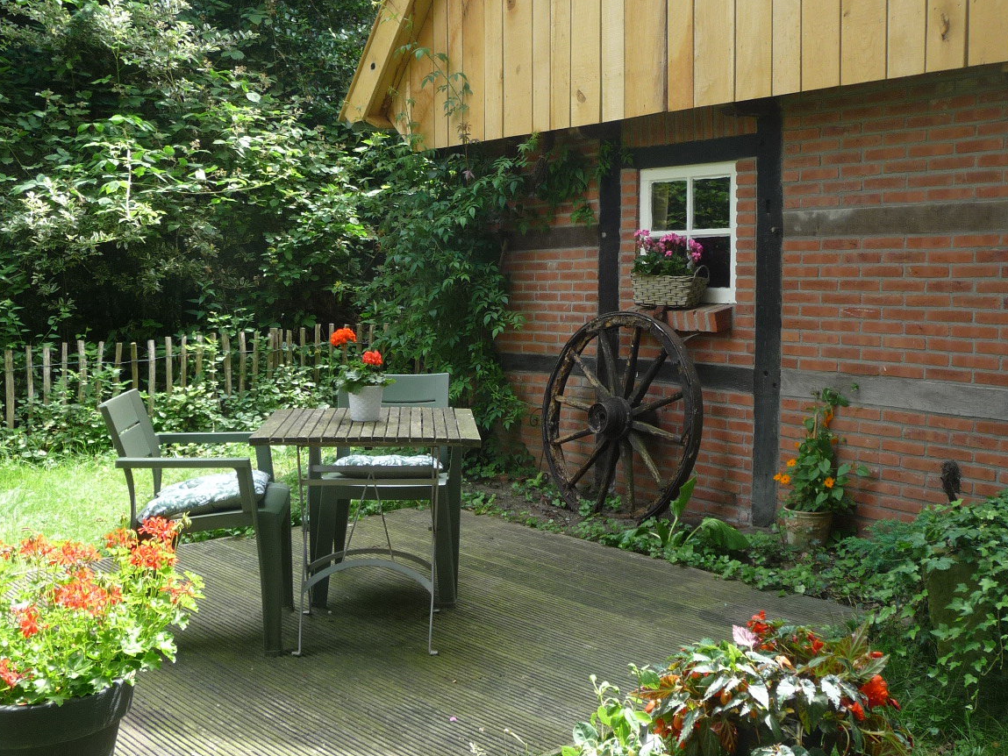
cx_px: 499
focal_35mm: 39
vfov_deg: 36.8
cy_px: 349
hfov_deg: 47.9
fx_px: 1136
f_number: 3.3
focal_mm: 4.7
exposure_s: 1/100
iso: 100
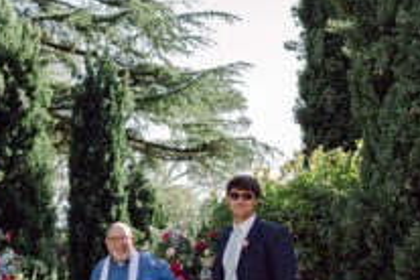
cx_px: 71
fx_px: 1038
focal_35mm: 89
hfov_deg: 22.5
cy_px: 189
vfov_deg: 15.3
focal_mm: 24
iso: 100
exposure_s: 1/800
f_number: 2
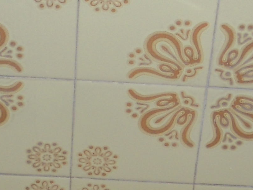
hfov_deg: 12.7
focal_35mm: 155
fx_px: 1133
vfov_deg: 9.6
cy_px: 57
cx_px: 153
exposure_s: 1/40
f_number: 3
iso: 80
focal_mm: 5.6
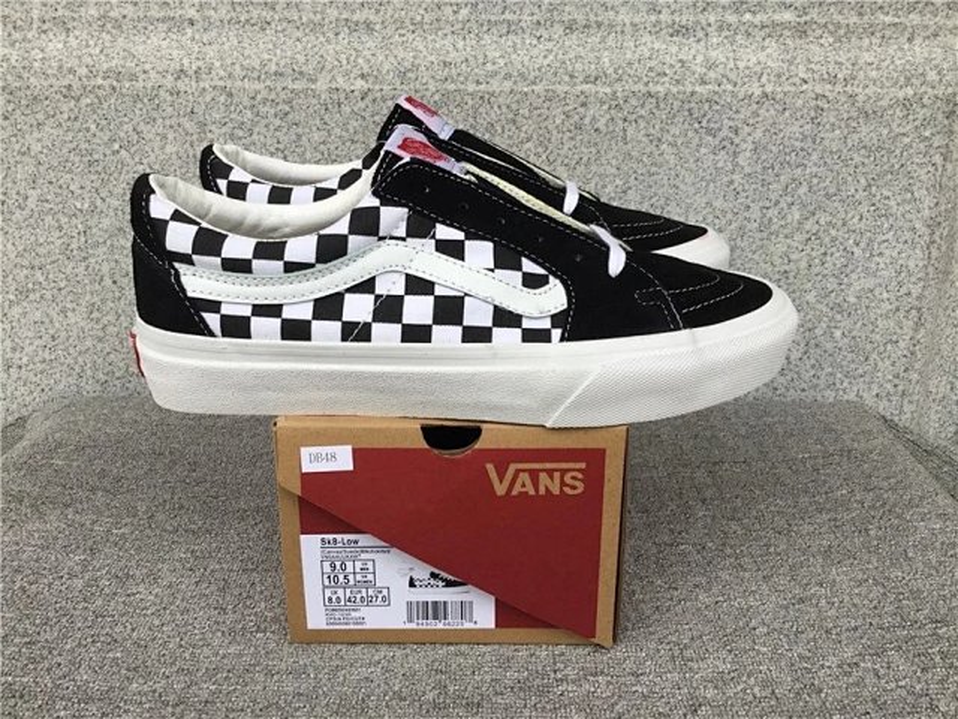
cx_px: 479
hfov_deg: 58.4
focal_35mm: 31
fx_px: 858
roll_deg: +0.2
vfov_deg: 45.4
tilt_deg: -18.9
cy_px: 360
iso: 25
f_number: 2.4
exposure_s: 1/100
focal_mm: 3.3
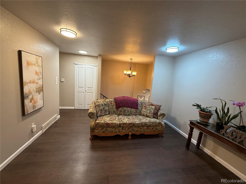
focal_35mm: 14
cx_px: 123
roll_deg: -4.4
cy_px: 92
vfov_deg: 85.7
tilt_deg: -6.7
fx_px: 99
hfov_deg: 102.1
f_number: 2.2
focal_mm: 2.22
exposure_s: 1/60
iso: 200
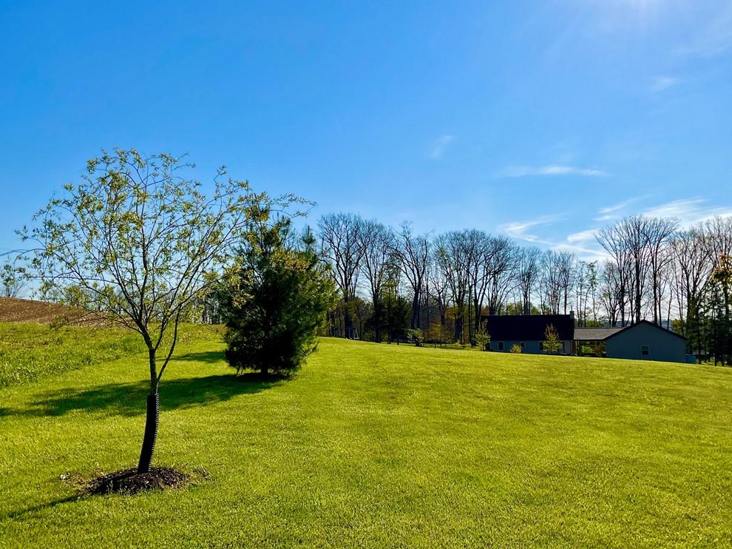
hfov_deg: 60.0
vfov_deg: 46.8
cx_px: 368
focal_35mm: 30
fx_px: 634
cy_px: 278
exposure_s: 1/5263
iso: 16
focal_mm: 3
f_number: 1.8
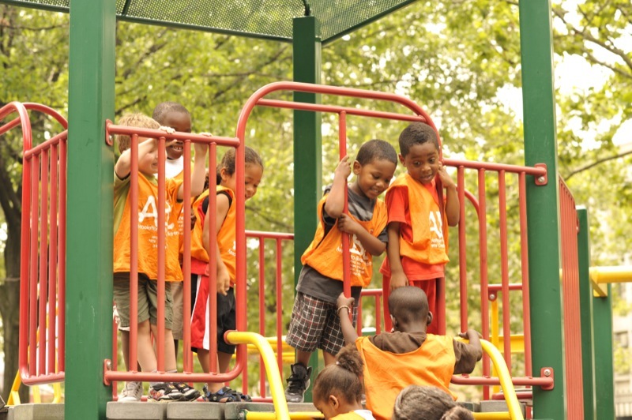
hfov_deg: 23.9
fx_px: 1491
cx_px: 316
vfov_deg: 16.0
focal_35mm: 85
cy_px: 210
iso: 400
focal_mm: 85
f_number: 5
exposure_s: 1/250
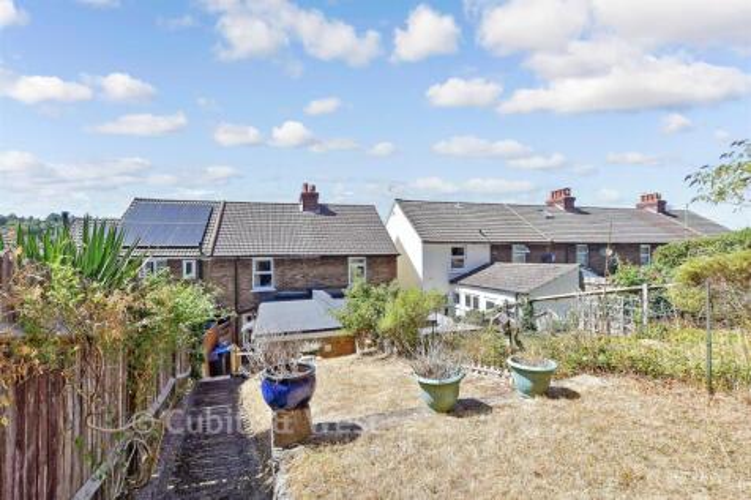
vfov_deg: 77.3
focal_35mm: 15
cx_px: 376
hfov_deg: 100.4
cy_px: 250
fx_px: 313
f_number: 8
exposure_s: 1/320
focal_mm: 10
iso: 160
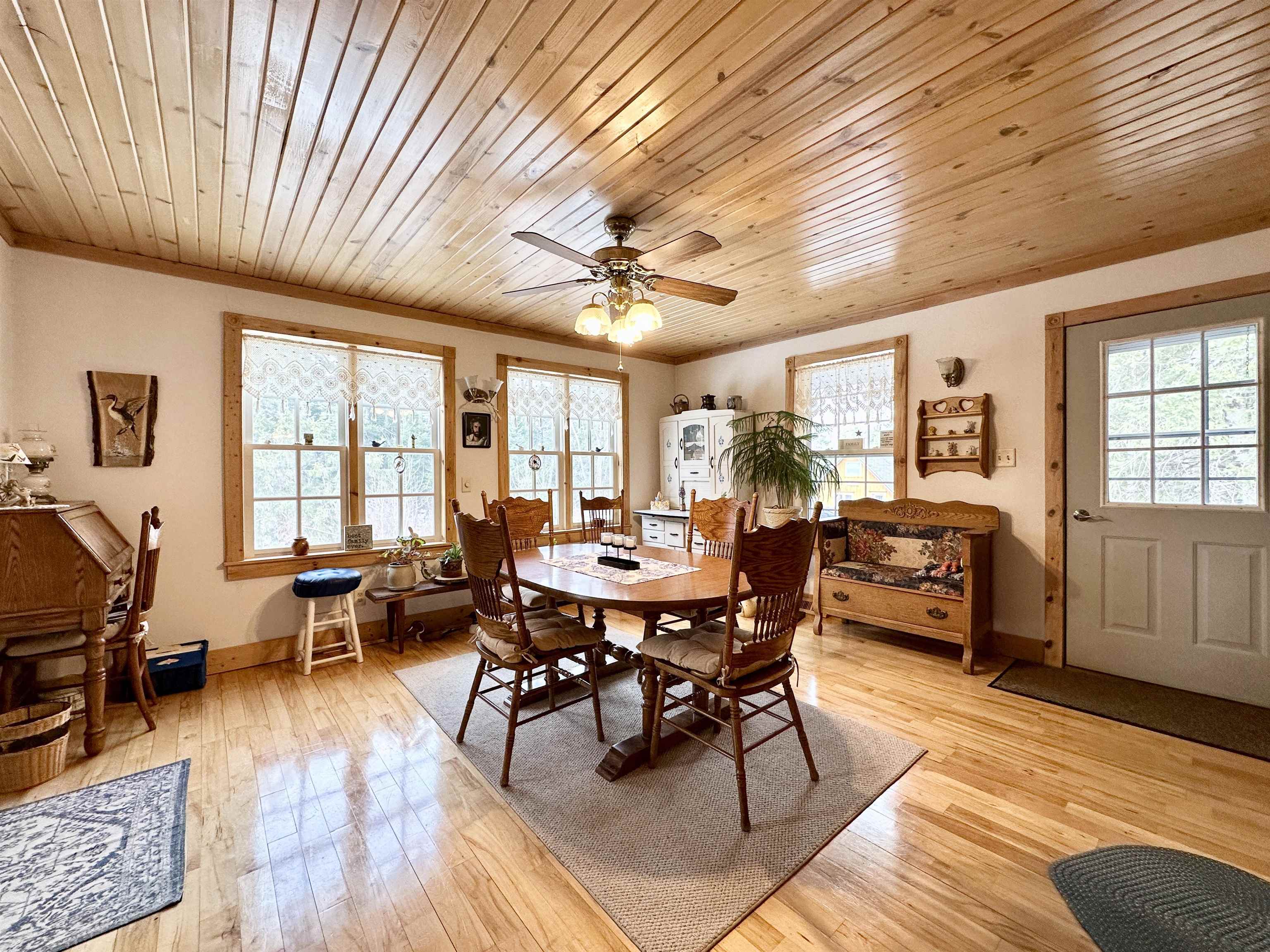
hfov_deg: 102.1
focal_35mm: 14
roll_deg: +0.0
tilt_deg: +0.1
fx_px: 514
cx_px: 635
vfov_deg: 85.7
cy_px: 476
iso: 160
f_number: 2.2
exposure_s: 1/120
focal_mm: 2.22
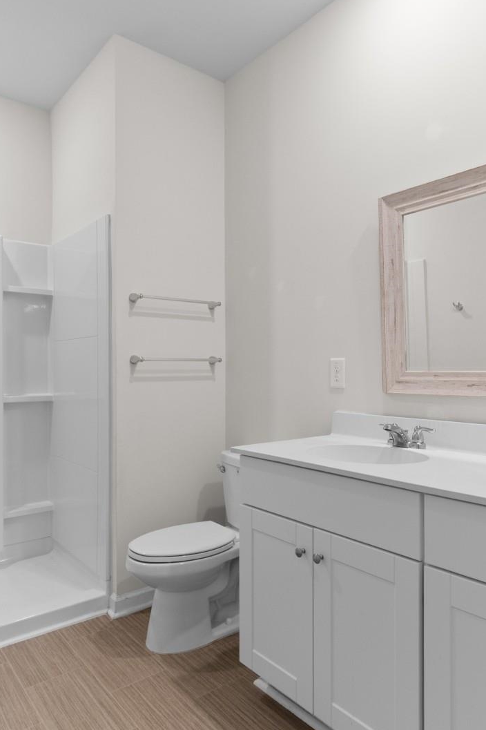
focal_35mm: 23
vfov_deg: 76.1
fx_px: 466
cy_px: 364
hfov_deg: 54.9
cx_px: 274
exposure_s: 1/10
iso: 100
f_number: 4.5
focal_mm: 10
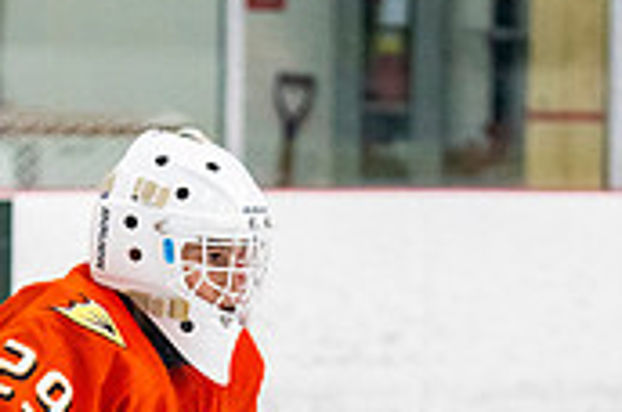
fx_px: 8692
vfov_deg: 2.7
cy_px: 664
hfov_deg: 4.1
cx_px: 85
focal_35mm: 504
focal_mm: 102
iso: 2500
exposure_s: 1/640
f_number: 3.2
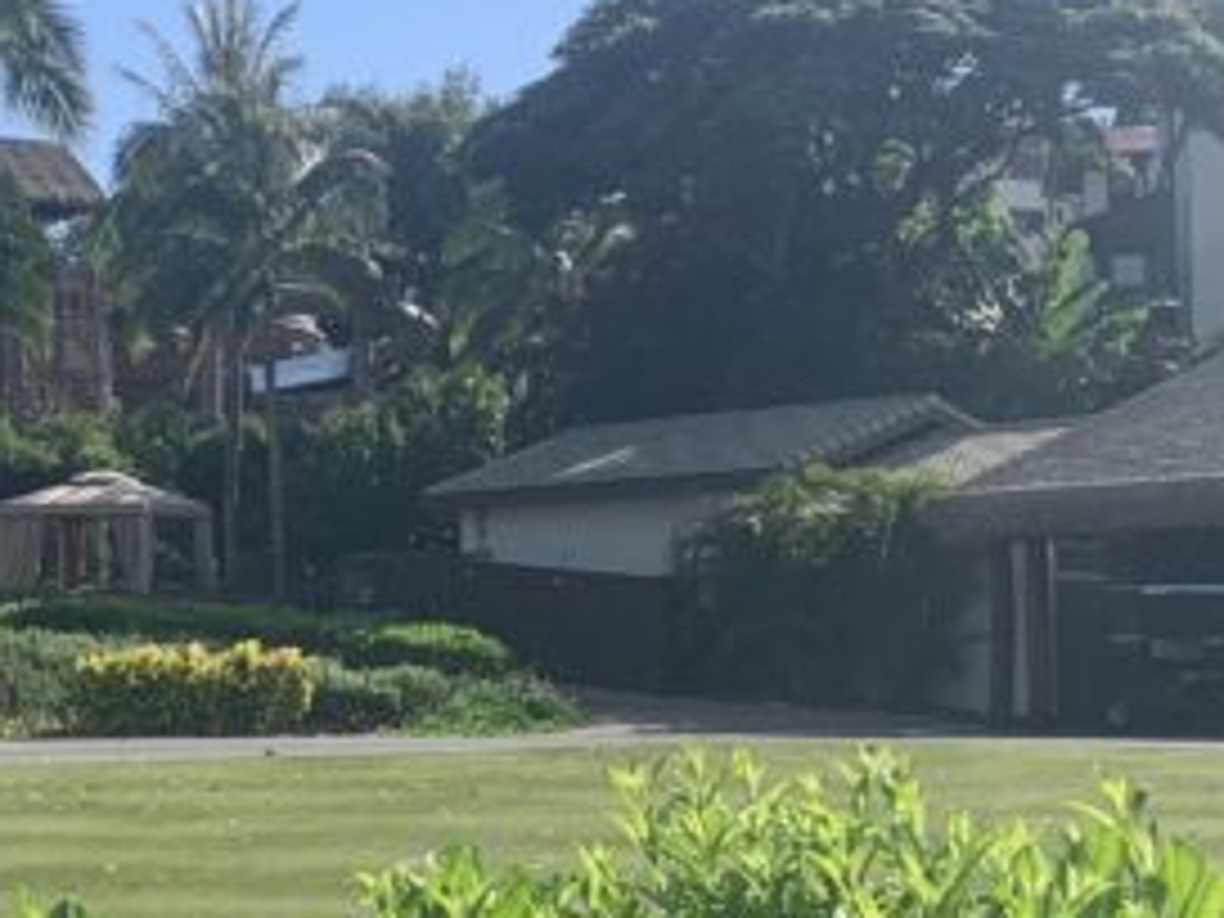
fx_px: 3465
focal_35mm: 98
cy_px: 594
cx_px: 374
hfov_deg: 19.9
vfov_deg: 15.1
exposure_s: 1/2545
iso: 25
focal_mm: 4.25
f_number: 1.8
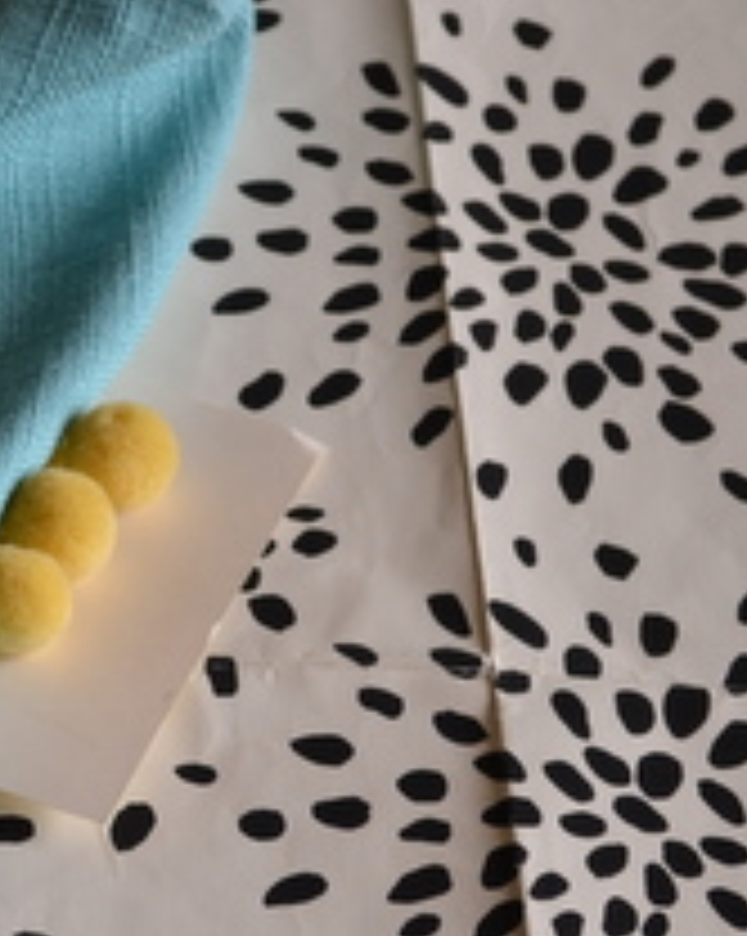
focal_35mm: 153
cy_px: 637
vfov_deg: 12.6
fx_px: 4234
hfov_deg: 10.0
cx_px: -50
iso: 400
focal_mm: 50
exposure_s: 1/50
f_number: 5.6
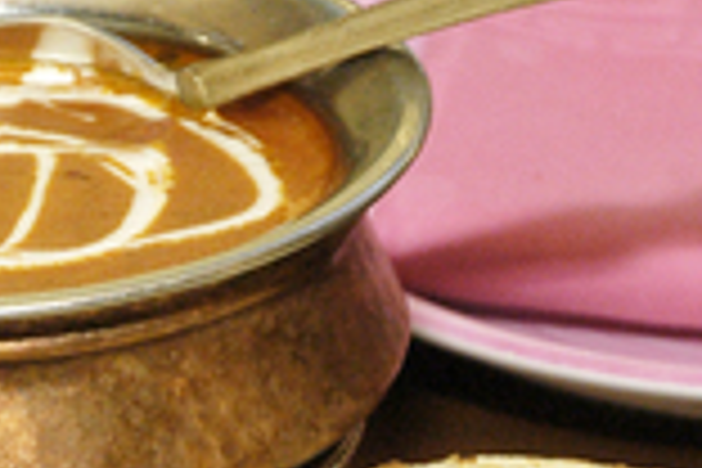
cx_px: -65
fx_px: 6532
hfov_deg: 6.1
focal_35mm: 335
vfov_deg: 4.1
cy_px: 956
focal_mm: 50
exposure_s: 1/160
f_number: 6.3
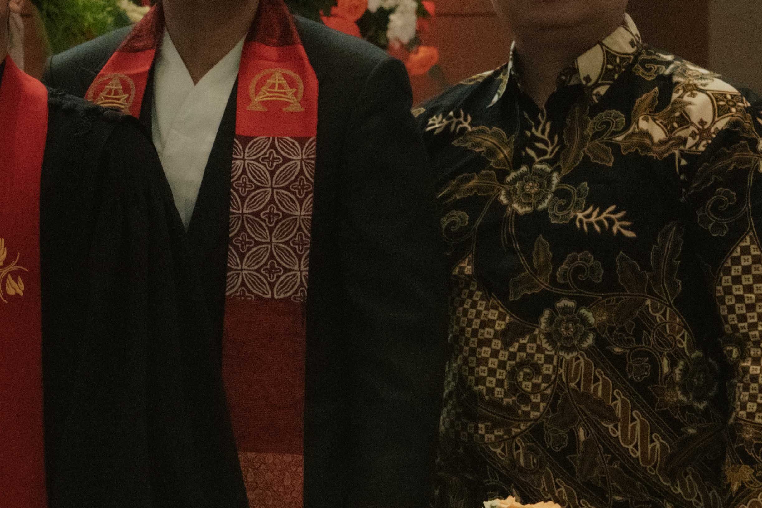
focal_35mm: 171
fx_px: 3619
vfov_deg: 8.0
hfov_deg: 11.2
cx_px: -618
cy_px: 33
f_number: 4.5
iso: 3200
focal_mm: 44
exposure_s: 1/125
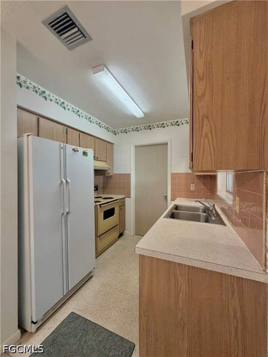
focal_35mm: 14
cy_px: 178
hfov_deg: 85.7
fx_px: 145
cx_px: 134
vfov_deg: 102.1
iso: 250
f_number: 2.2
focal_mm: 2.22
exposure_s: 1/120
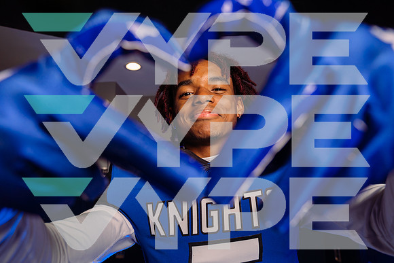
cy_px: 132
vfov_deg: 53.2
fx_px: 263
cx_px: 197
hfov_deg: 73.7
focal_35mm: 24
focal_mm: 24
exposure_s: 1/250
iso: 320
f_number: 4.5
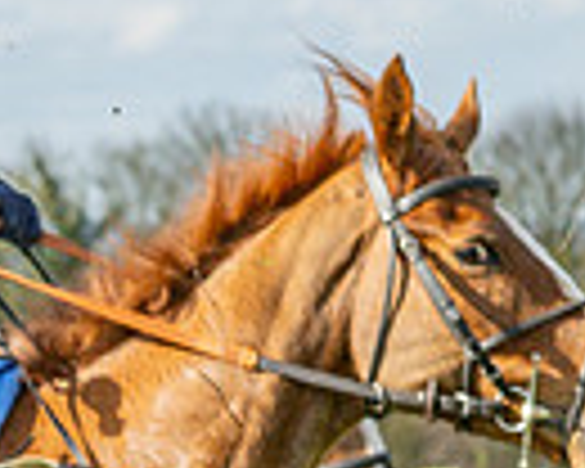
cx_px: -379
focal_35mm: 507
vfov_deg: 3.1
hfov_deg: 3.8
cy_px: 513
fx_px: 8778
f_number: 4
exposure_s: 1/1600
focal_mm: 55
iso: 400
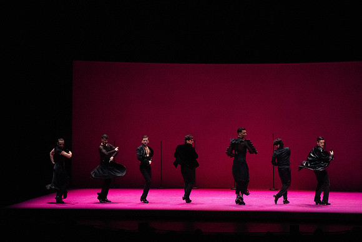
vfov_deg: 10.2
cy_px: 121
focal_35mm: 135
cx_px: 181
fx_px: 1358
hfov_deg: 15.2
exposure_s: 1/400
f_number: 10
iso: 25600
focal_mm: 135
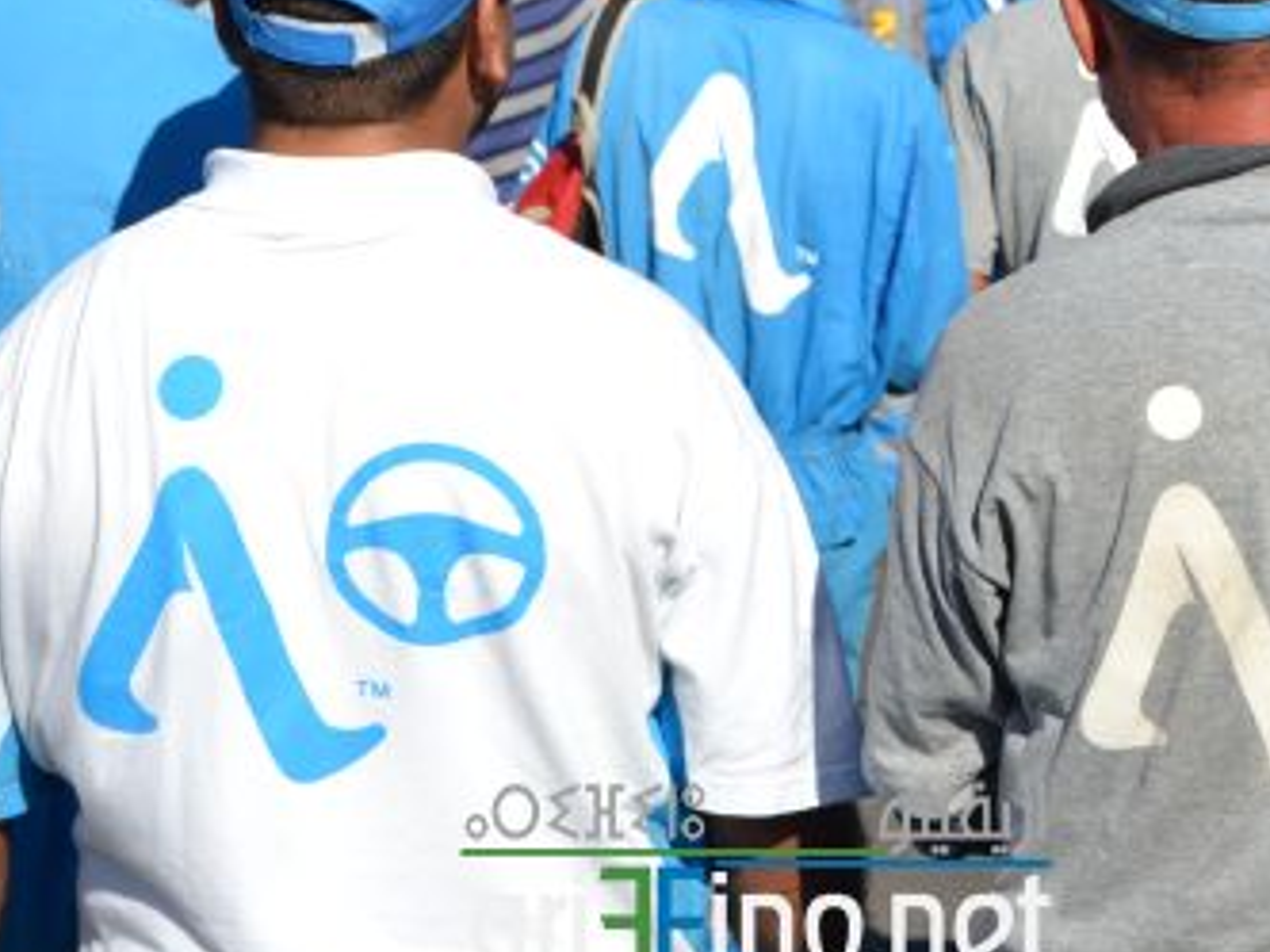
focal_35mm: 139
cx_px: 765
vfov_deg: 10.7
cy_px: 348
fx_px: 5100
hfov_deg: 14.2
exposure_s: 1/400
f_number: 10
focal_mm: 50
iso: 100
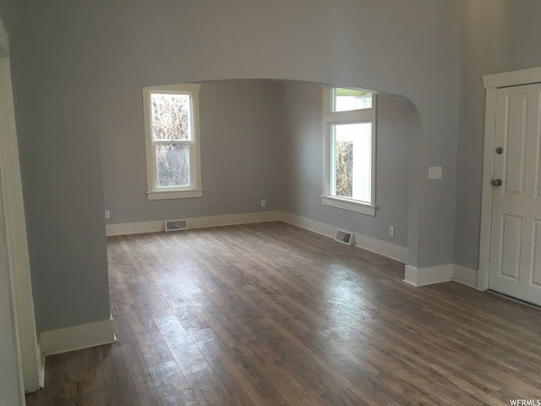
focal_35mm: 29
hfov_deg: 61.7
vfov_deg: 48.2
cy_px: 203
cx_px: 270
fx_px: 453
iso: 64
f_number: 2.2
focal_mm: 4.15
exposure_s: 1/30
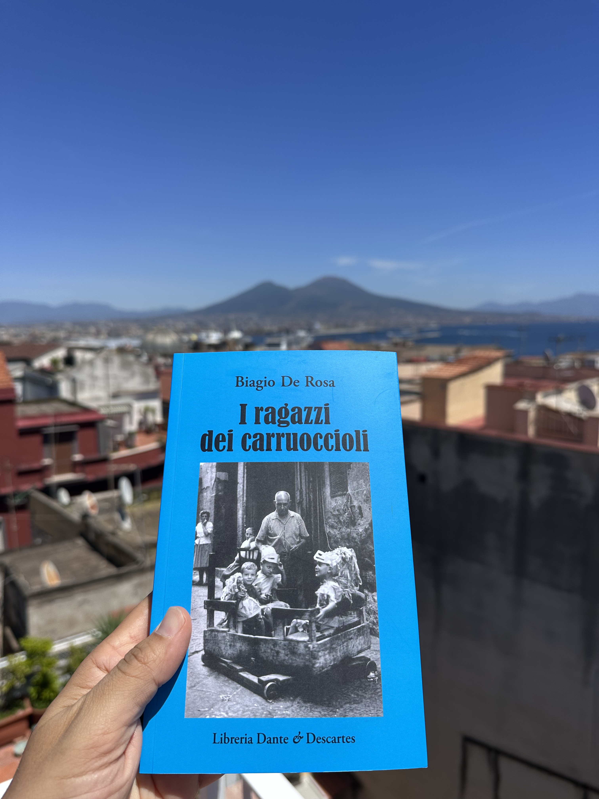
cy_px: 400
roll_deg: +0.1
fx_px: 554
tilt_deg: -7.3
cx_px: 300
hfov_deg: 56.8
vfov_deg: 71.6
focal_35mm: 24
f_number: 1.78
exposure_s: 1/7576
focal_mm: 6.86
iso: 80
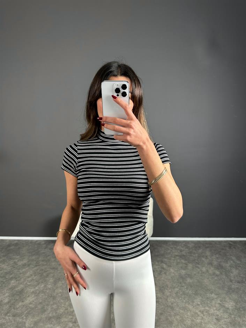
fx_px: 227
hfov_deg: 56.8
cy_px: 164
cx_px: 123
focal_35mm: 24
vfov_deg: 71.6
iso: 125
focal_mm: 6.86
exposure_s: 1/121
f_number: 1.78
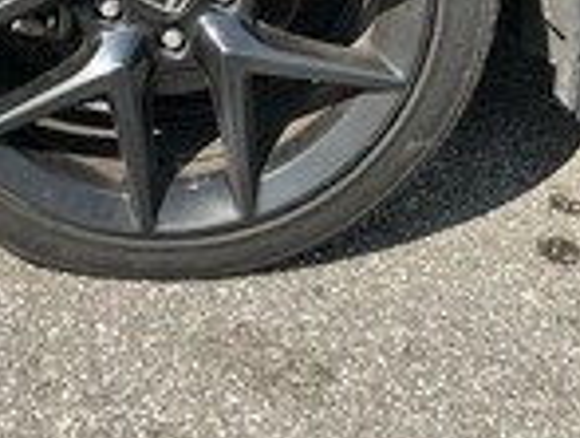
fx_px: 1277
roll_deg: +0.1
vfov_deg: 18.5
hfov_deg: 25.5
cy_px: -79
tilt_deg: -21.0
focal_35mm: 76
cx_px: 213
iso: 25
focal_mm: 3
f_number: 1.8
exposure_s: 1/883
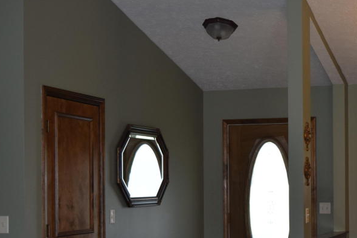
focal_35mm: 79
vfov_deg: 17.2
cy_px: 185
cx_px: 320
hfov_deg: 24.9
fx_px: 783
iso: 500
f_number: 5.6
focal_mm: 27
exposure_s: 1/125
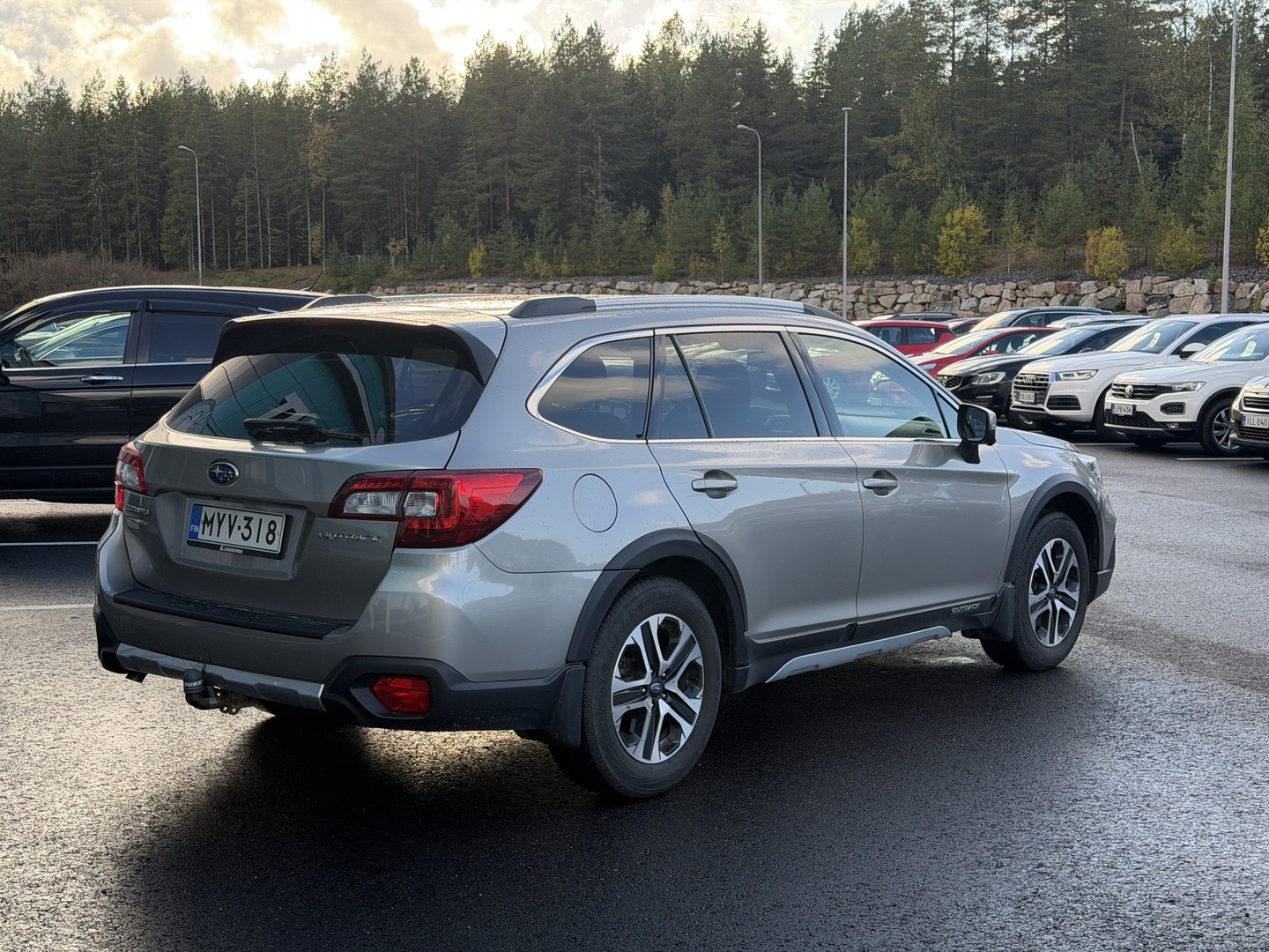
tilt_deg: -4.5
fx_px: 1760
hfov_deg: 39.7
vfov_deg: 30.3
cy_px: 476
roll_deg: +1.1
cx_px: 634
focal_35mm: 48
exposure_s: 1/975
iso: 100
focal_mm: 6.76
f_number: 1.78
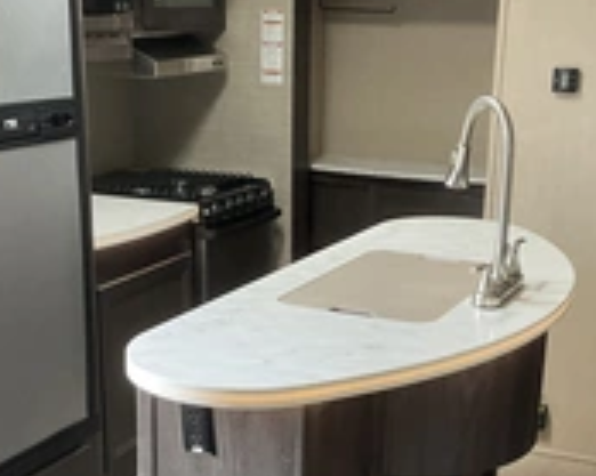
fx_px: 1146
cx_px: 305
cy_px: 329
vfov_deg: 23.3
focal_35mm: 65
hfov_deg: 29.2
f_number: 1.8
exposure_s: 1/60
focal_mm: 3
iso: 80
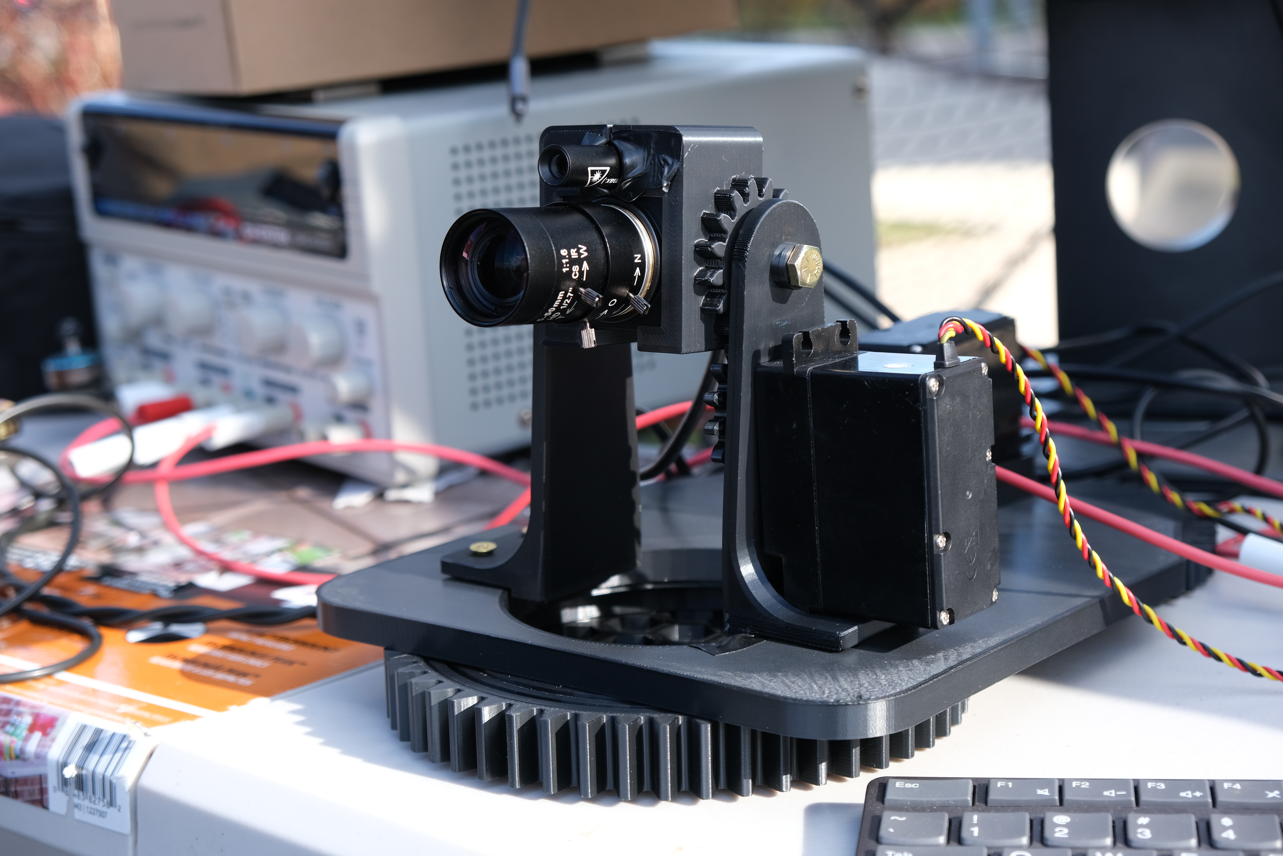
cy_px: 428
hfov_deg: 31.4
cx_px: 642
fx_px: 2281
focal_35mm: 64
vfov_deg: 21.2
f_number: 5.6
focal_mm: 42.5
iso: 160
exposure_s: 1/105
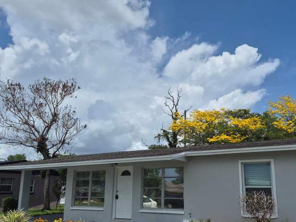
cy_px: 130
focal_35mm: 33
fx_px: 282
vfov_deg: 42.8
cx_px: 167
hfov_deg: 55.2
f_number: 1.8
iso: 50
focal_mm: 5.4
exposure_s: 1/7696
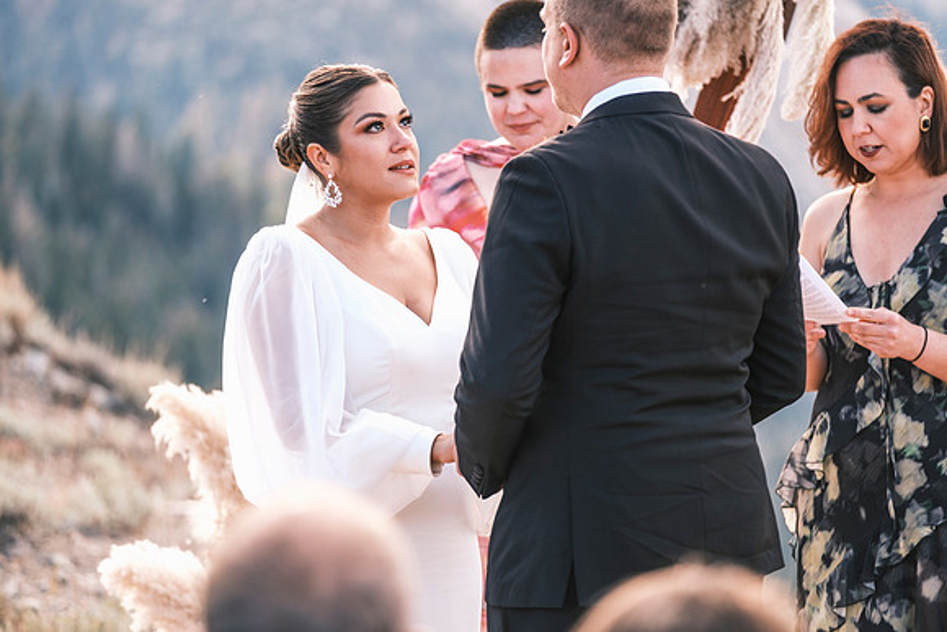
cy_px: 316
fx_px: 5525
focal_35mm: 210
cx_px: 474
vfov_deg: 6.5
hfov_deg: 9.8
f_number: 2.8
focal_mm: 140
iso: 400
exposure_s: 1/350
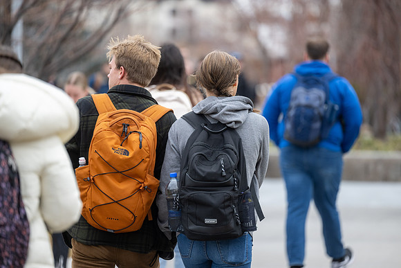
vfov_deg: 6.9
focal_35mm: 200
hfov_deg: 10.3
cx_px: 200
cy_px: 134
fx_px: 2228
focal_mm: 200
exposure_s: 1/640
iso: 500
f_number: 2.8
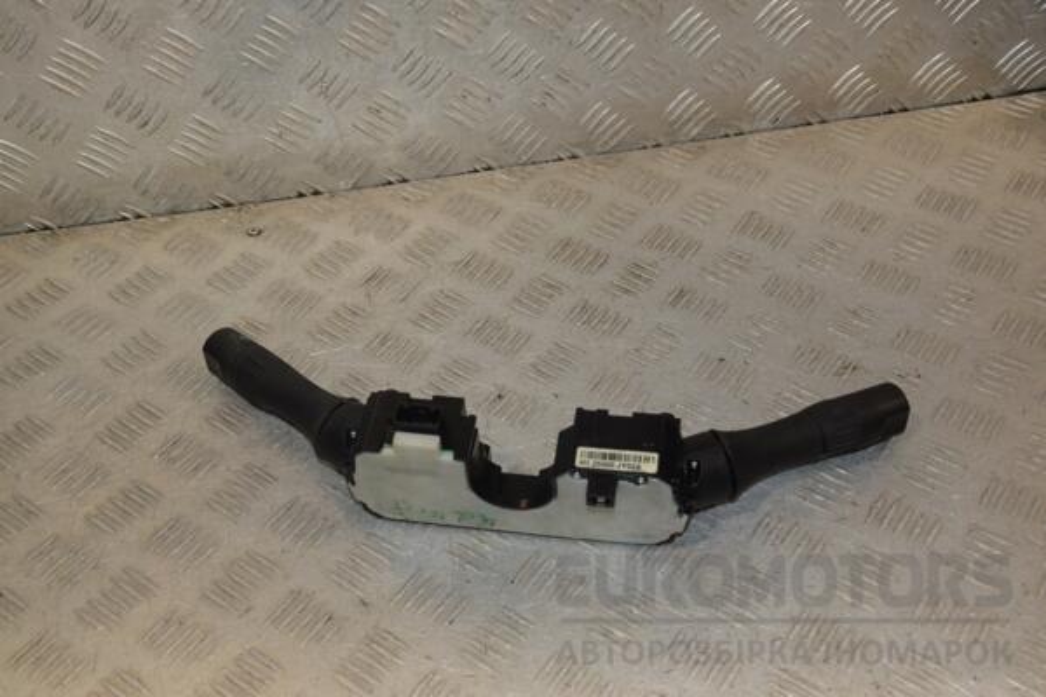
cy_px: 348
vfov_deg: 29.9
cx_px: 523
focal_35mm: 45
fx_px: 1307
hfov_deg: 43.6
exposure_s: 1/200
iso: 800
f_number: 8
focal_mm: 30
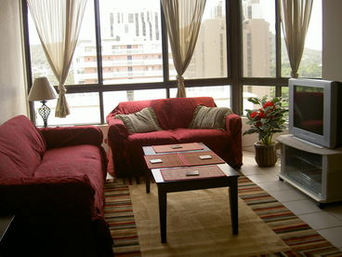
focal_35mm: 39
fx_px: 385
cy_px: 128
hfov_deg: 47.9
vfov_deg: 36.8
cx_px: 171
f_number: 2.8
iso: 100
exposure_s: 1/125
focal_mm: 8
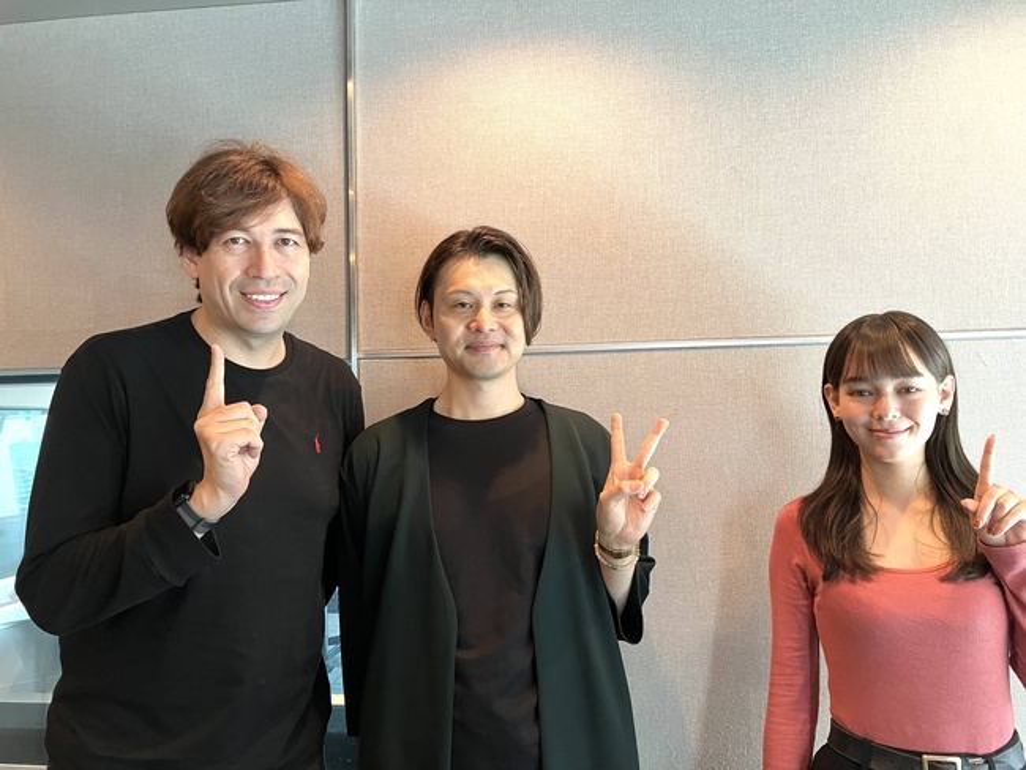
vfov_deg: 49.8
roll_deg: +1.2
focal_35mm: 28
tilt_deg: +3.7
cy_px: 385
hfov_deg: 63.4
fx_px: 830
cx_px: 513
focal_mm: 3.99
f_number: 1.8
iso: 125
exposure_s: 1/60
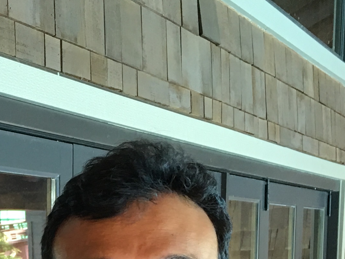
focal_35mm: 109
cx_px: -80
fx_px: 1086
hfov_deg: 17.2
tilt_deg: -8.5
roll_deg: +0.7
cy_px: 434
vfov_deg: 12.6
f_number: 2.2
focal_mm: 4.15
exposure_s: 1/30
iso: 32
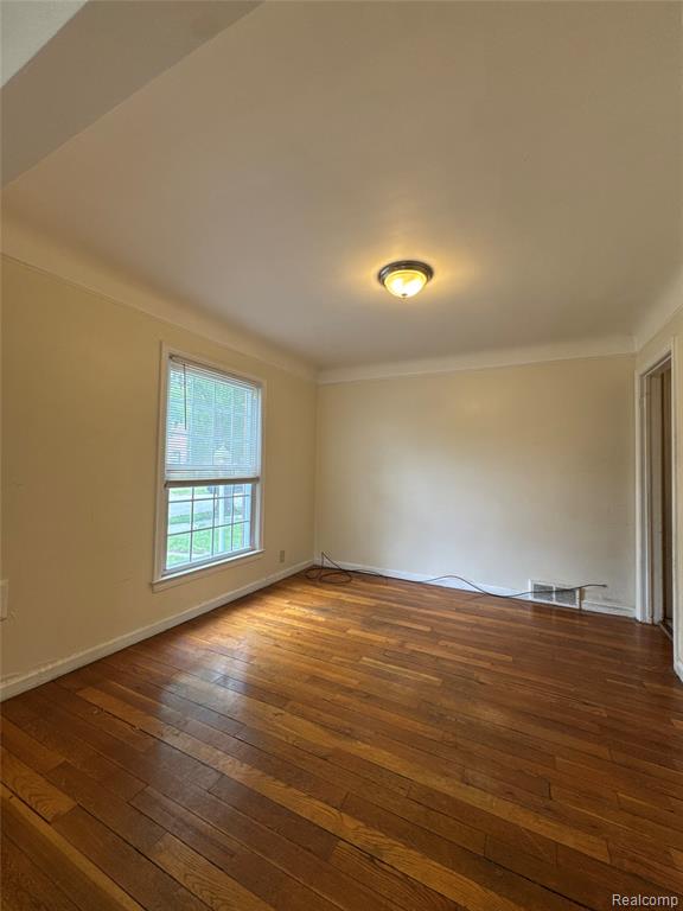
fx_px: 368
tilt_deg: +2.1
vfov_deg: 102.1
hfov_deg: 85.7
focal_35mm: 14
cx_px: 342
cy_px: 456
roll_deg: +0.4
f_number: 2.2
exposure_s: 1/120
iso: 125
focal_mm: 2.22
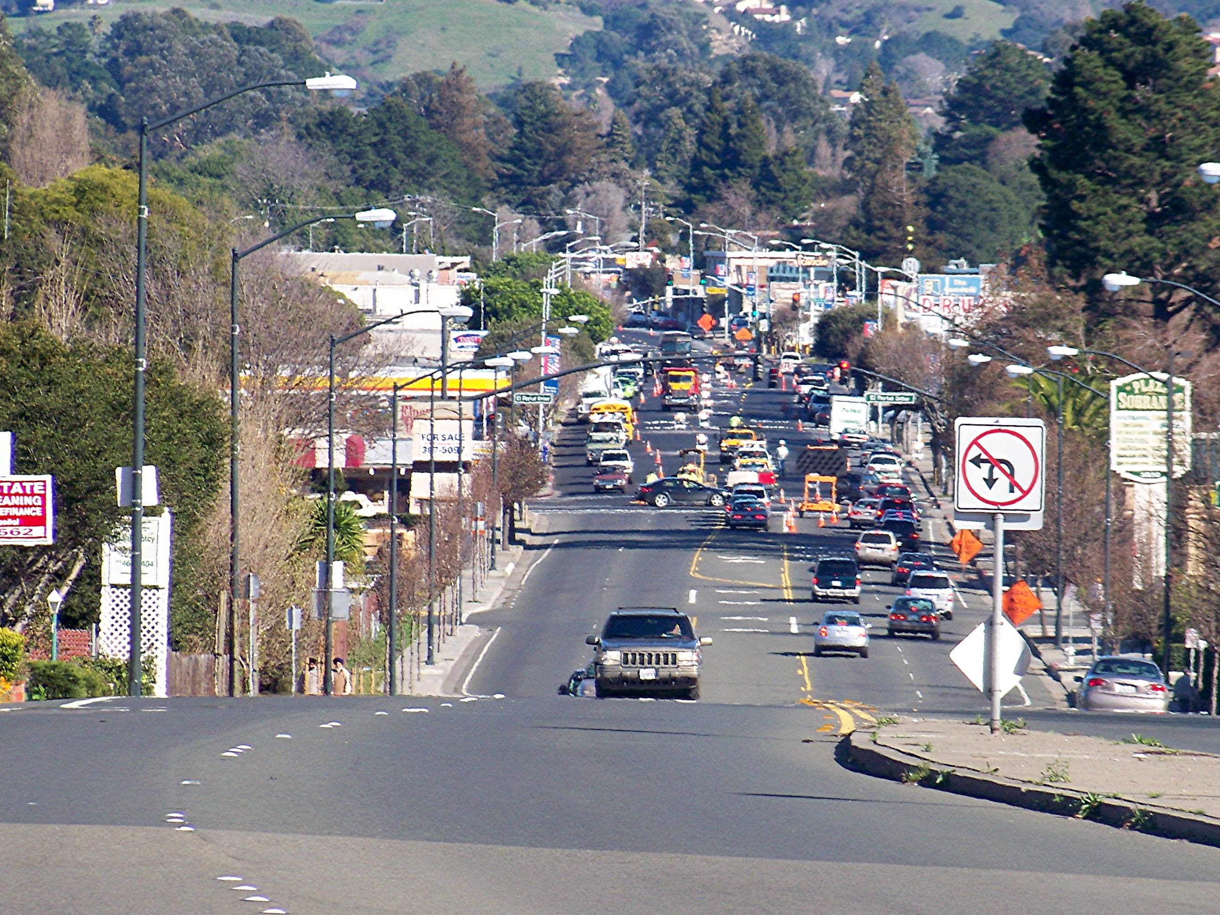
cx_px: 725
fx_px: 13534
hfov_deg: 5.2
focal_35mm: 384
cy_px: 535
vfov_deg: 3.9
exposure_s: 1/640
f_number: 4
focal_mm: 47.4
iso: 100
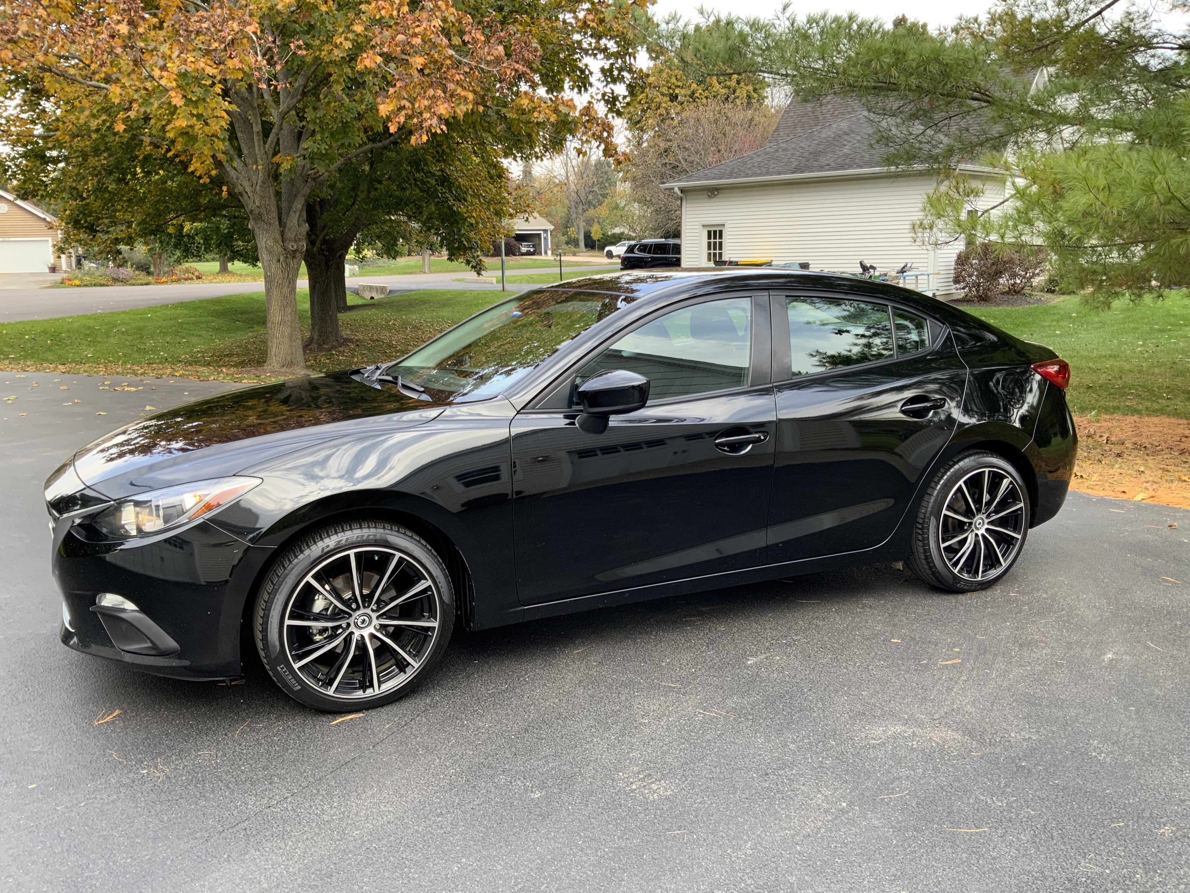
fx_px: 997
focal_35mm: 29
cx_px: 595
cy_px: 446
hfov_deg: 61.7
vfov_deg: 48.2
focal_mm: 3
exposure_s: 1/122
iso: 25
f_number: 1.8
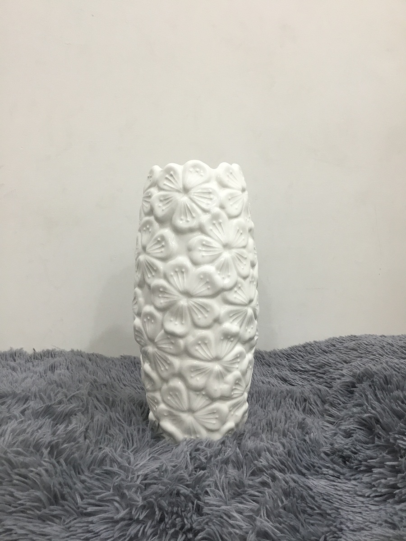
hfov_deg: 45.4
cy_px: 270
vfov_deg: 58.4
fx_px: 485
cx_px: 203
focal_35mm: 31
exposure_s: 1/33
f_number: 2.4
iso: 80
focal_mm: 3.3
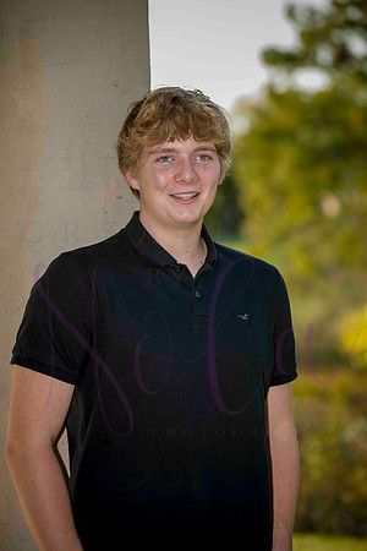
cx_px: 184
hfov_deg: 10.2
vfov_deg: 15.2
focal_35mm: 135
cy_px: 276
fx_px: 2064
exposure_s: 1/640
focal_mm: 135
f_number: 4.5
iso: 800
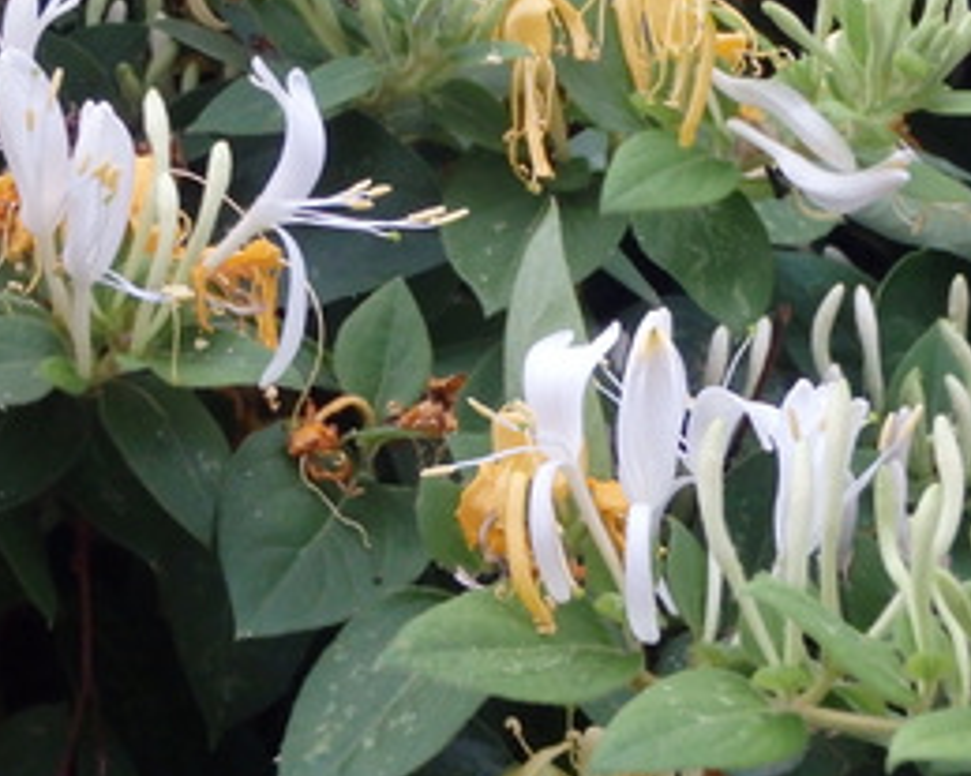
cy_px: 324
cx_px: 420
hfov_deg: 15.0
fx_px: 3677
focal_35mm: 128
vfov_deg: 12.0
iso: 800
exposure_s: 1/15
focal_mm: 12.3
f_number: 5.5
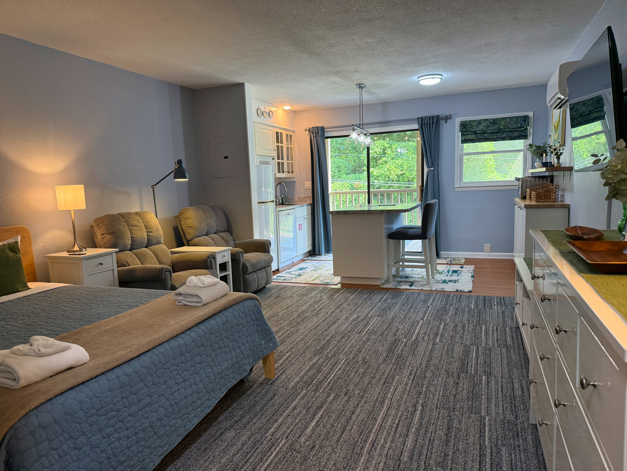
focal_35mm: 24
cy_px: 236
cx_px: 314
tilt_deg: -7.2
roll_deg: +2.5
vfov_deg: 56.8
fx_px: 435
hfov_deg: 71.6
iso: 200
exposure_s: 1/120
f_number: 1.8
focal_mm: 6.8
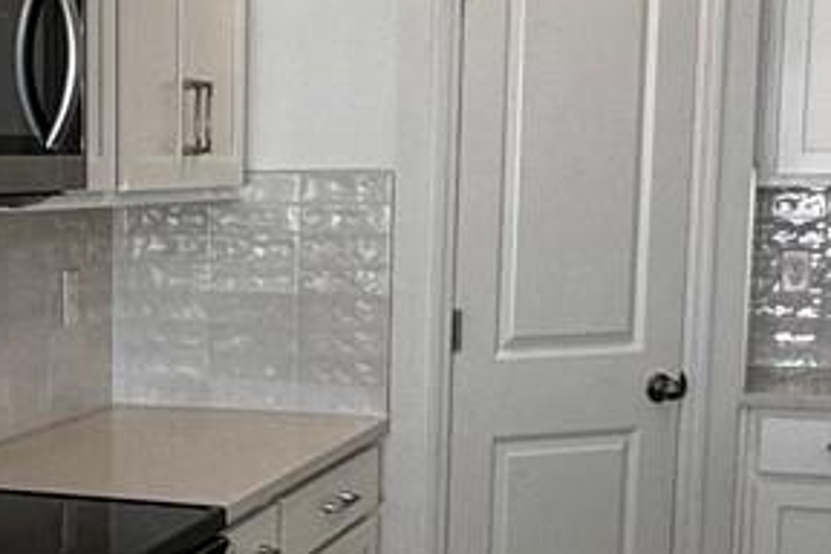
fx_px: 1870
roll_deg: +0.3
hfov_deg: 23.9
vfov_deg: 16.7
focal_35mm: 81
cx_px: -14
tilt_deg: -8.5
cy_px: 456
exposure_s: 1/120
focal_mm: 2.22
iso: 100
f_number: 2.2
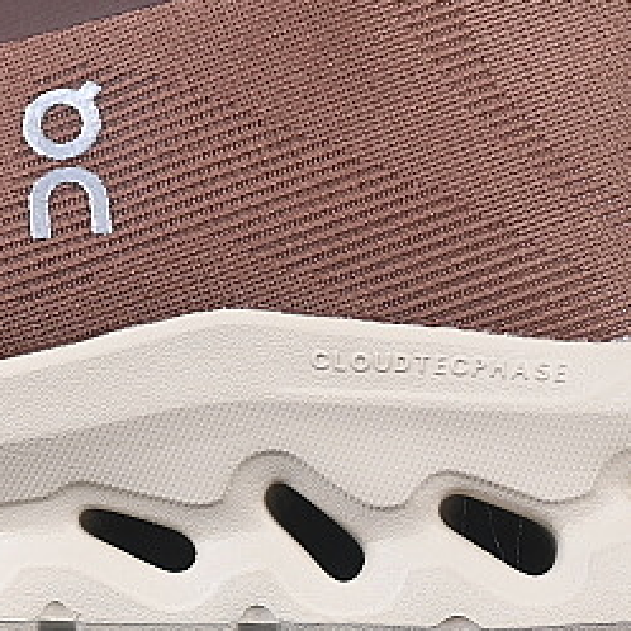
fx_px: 5692
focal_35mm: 276
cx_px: -73
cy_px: 96
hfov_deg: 6.3
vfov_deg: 6.3
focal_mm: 50
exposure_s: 1/60
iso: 160
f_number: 7.1
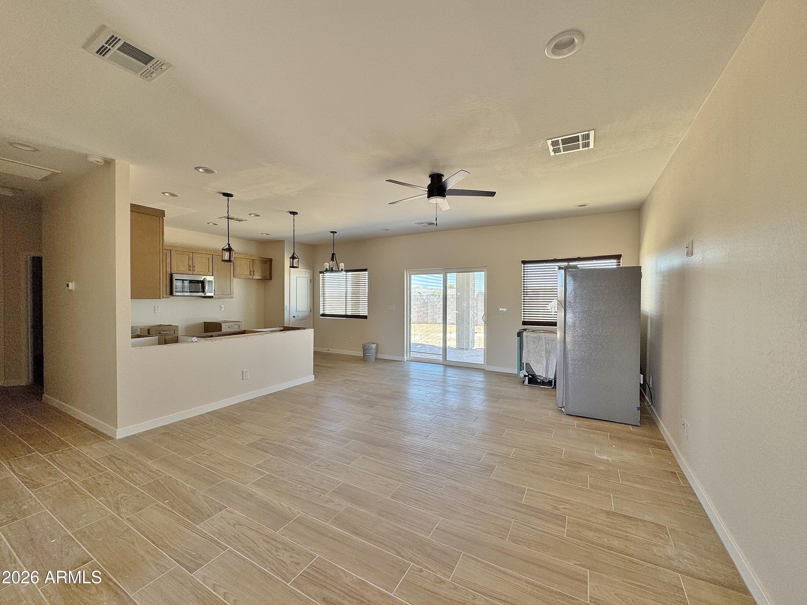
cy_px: 302
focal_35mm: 14
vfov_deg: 85.7
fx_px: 326
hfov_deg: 102.1
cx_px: 404
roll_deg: +0.1
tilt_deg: -0.8
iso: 100
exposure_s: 1/99
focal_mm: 2.22
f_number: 2.2
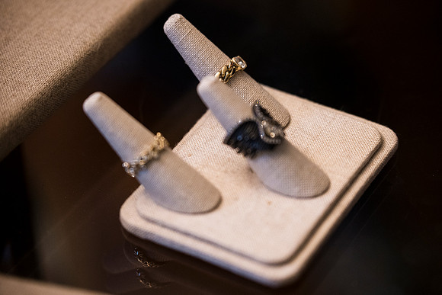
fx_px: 1842
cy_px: 148
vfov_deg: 9.2
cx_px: 221
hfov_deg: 13.7
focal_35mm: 150
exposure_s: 1/125
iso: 1600
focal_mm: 150
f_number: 3.2
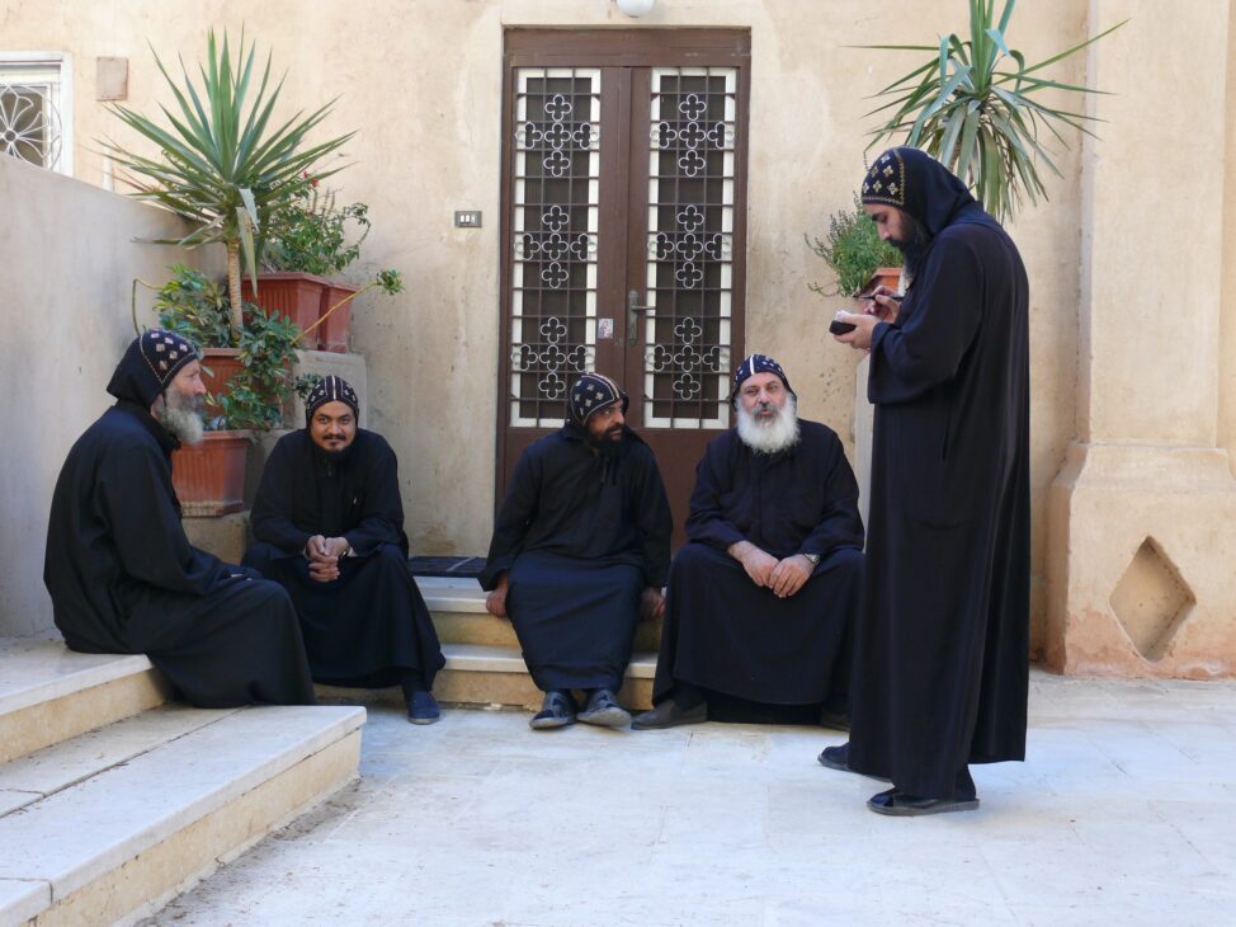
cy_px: 464
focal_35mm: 46
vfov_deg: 31.5
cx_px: 618
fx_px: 1642
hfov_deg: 41.2
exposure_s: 1/80
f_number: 3.2
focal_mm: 9.6
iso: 100
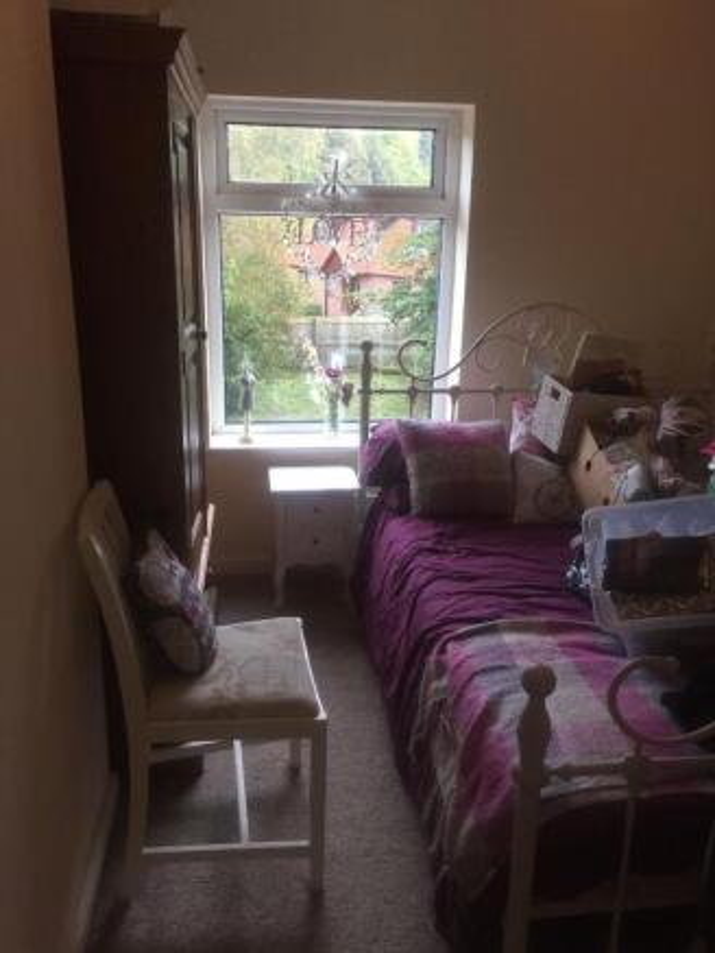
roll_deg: -0.9
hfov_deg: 48.2
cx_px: 358
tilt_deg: -17.1
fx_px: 798
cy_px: 476
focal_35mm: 29
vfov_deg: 61.6
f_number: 2.2
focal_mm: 4.15
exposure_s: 1/33
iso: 64
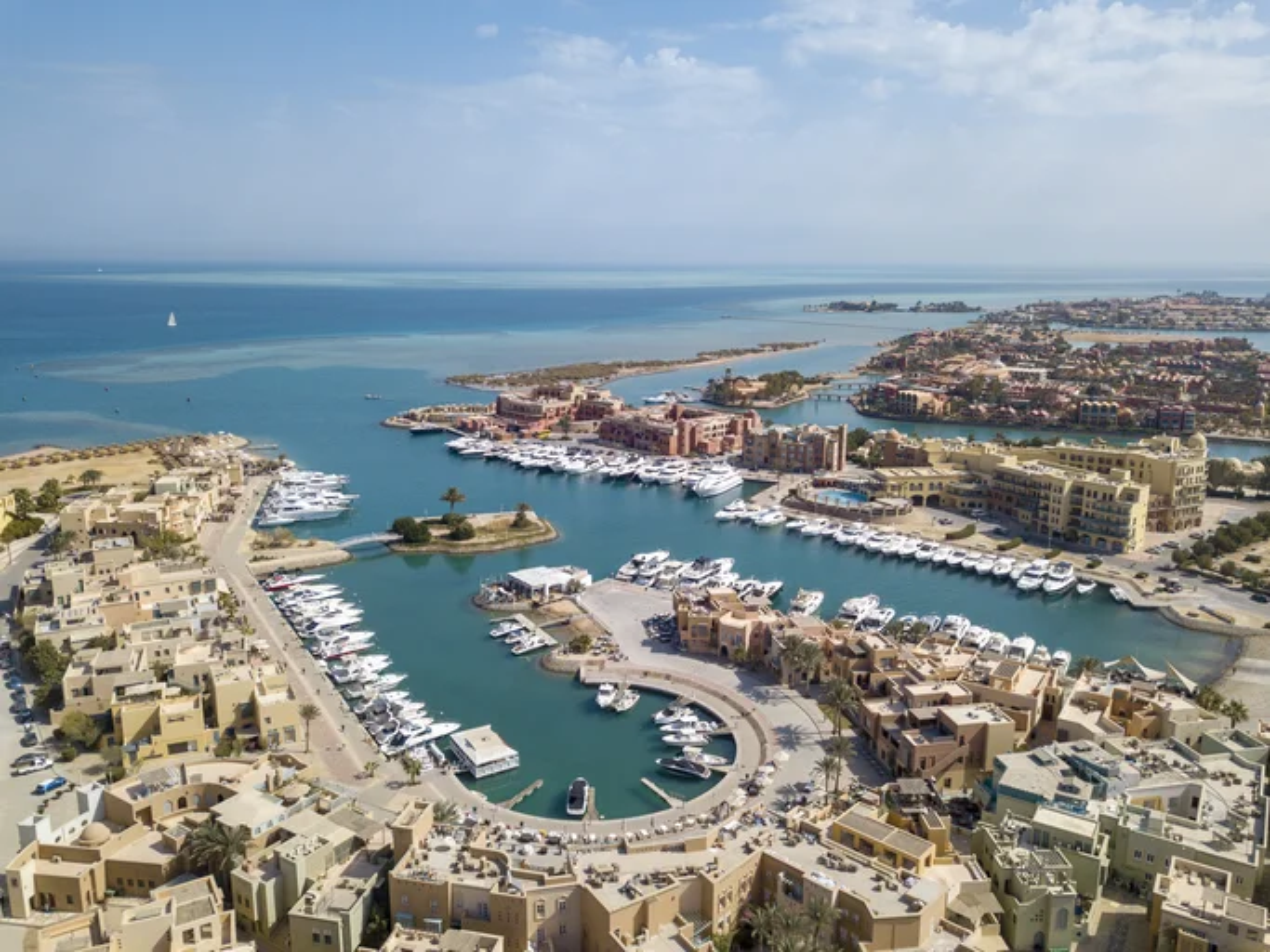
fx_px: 954
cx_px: 635
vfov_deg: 53.0
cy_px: 476
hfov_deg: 67.3
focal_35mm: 26
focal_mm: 4.73
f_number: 2.2
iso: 100
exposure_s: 1/1600
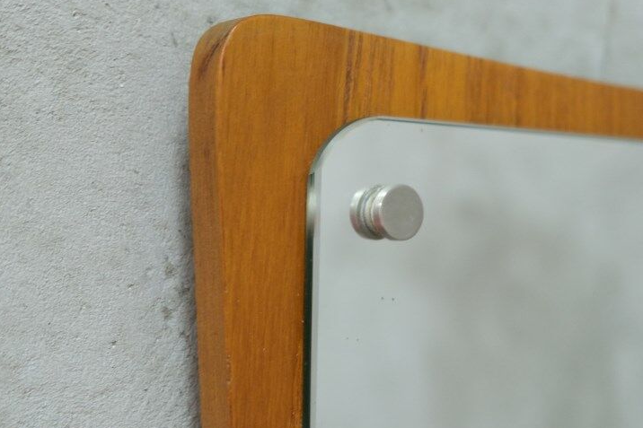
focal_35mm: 64
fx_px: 1143
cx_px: 338
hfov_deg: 31.4
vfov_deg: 21.2
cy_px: 247
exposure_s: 1/34
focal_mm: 24.3
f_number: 3.2
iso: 1250
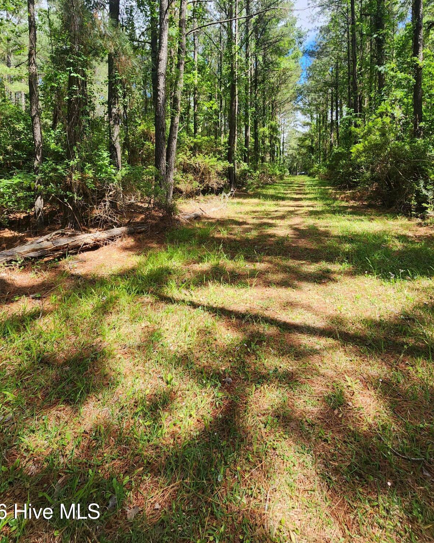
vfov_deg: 86.5
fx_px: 273
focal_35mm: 17
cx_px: 218
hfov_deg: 77.0
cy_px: 181
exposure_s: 1/419
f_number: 2.2
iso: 50
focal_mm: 2.2
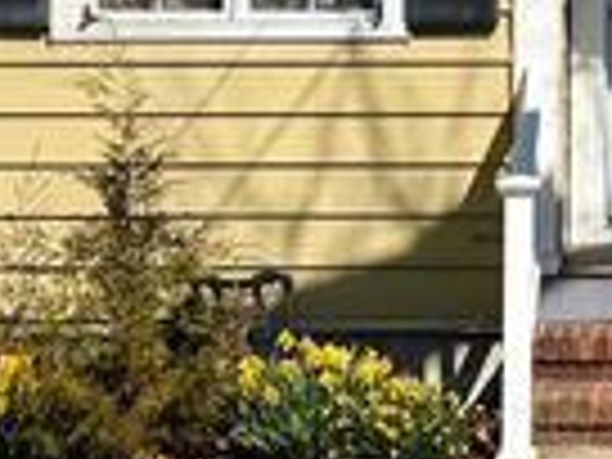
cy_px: -488
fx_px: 1856
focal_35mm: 105
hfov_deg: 18.1
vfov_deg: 12.3
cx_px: 644
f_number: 1.78
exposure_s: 1/6173
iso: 80
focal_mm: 6.76
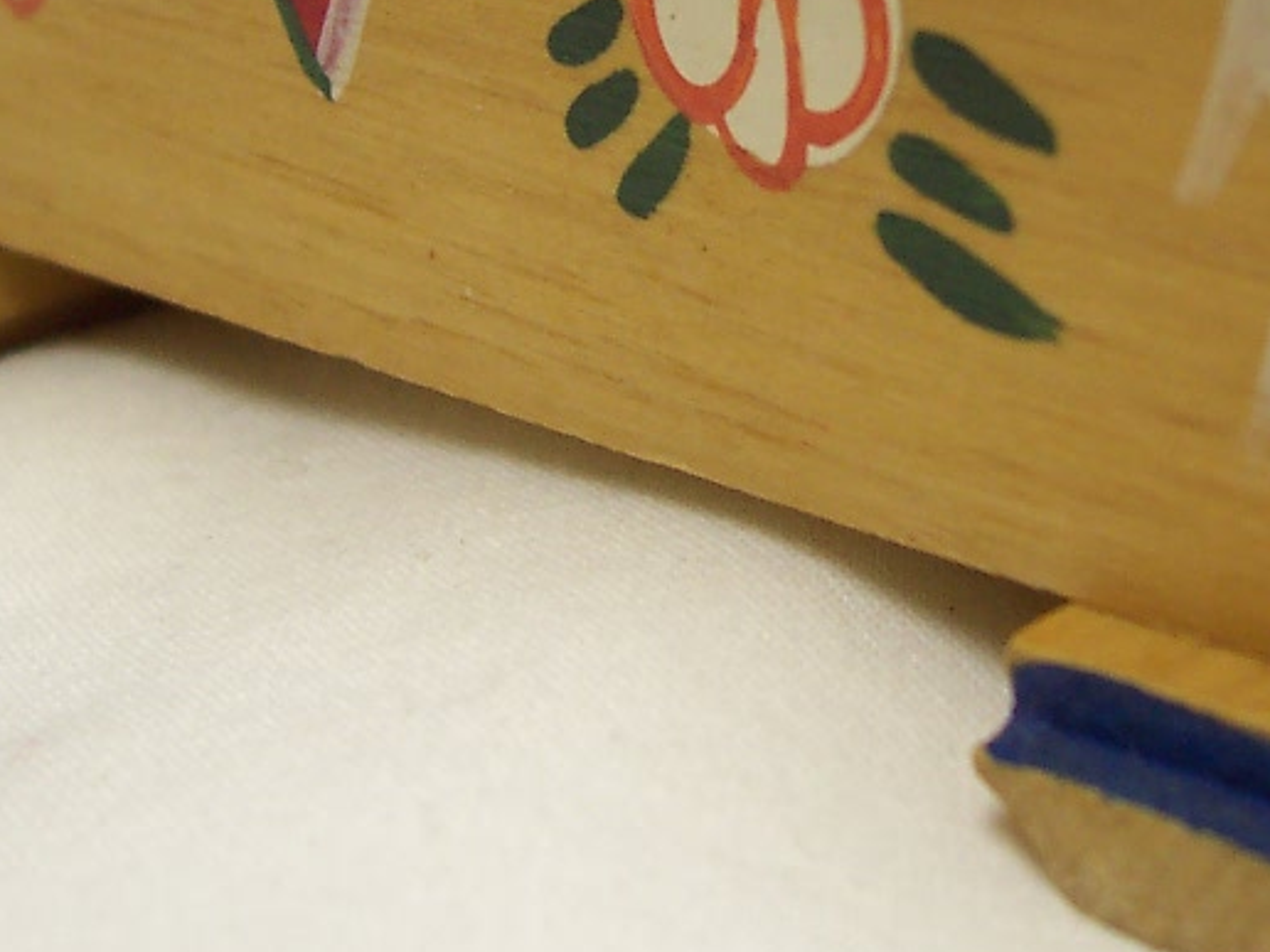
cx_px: 898
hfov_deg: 22.6
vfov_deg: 16.9
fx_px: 3155
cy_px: 44
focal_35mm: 86
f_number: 2.8
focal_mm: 5.6
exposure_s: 1/90
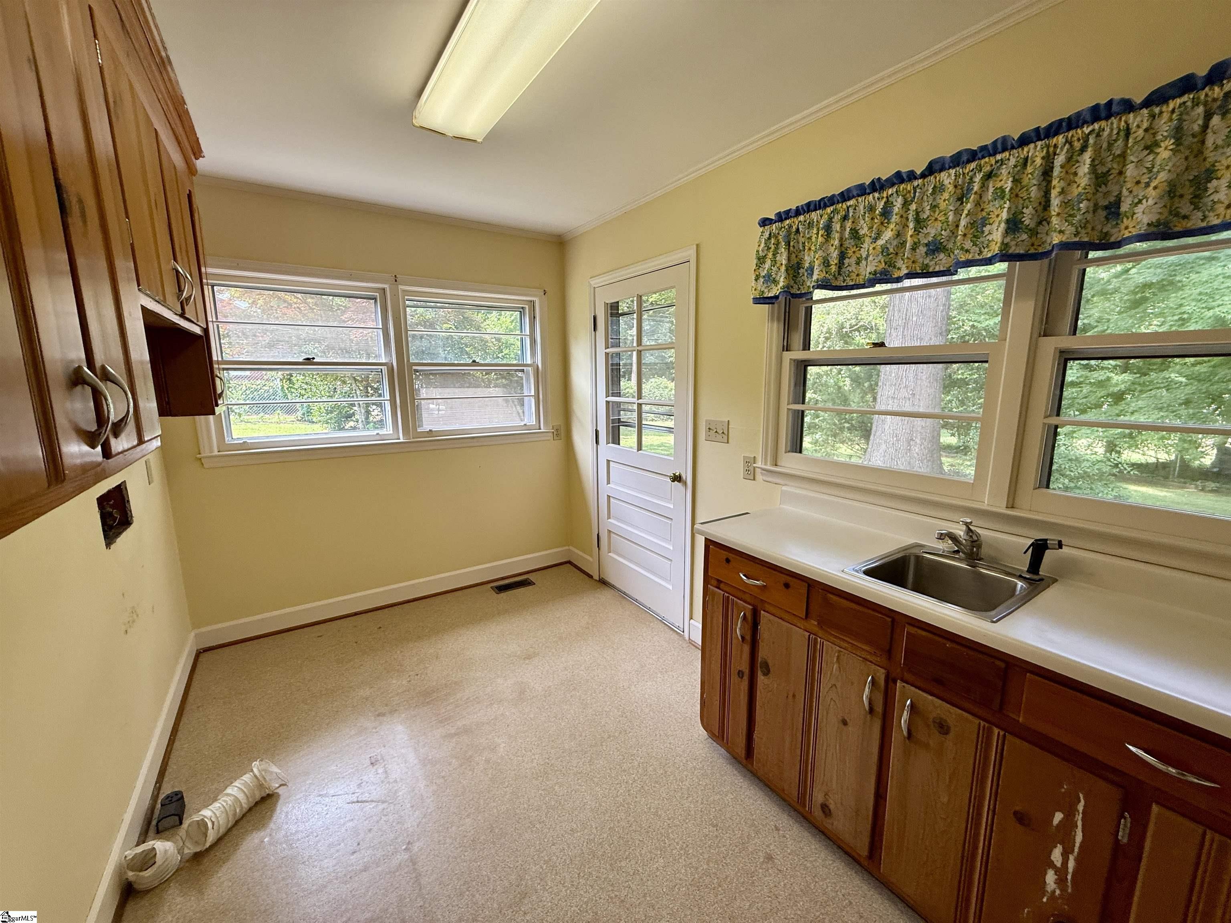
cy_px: 462
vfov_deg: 85.7
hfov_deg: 102.1
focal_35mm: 14
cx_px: 616
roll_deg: +1.3
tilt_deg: -10.3
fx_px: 498
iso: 80
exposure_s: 1/120
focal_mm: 2.22
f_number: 2.2
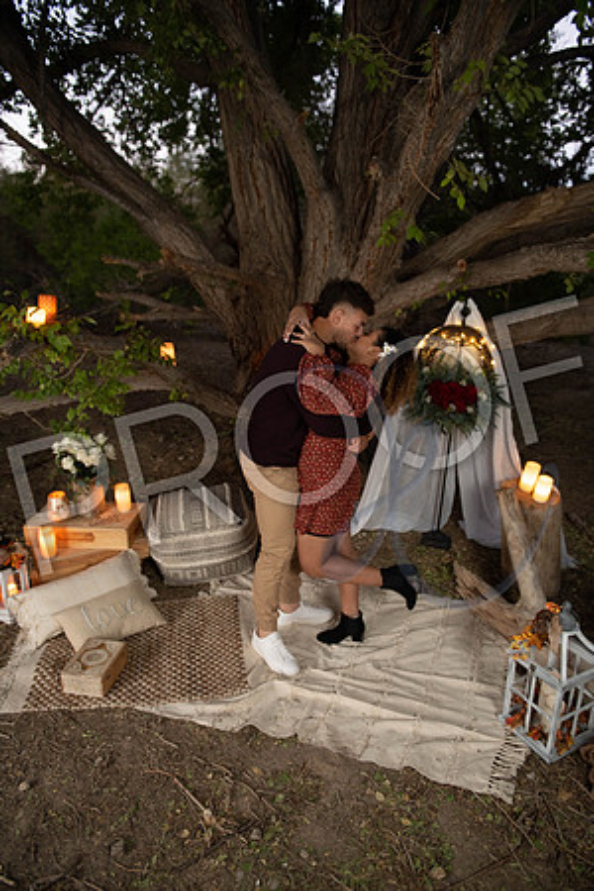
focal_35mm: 24
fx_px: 594
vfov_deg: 73.7
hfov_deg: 53.1
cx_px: 297
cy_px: 446
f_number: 2.8
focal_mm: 24
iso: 640
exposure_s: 1/60
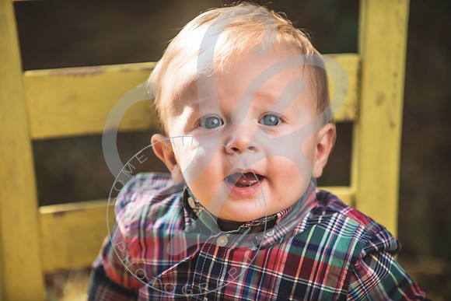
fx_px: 2506
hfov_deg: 10.3
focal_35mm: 200
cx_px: 226
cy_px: 150
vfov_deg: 6.9
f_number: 2.8
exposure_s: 1/250
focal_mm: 200
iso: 100
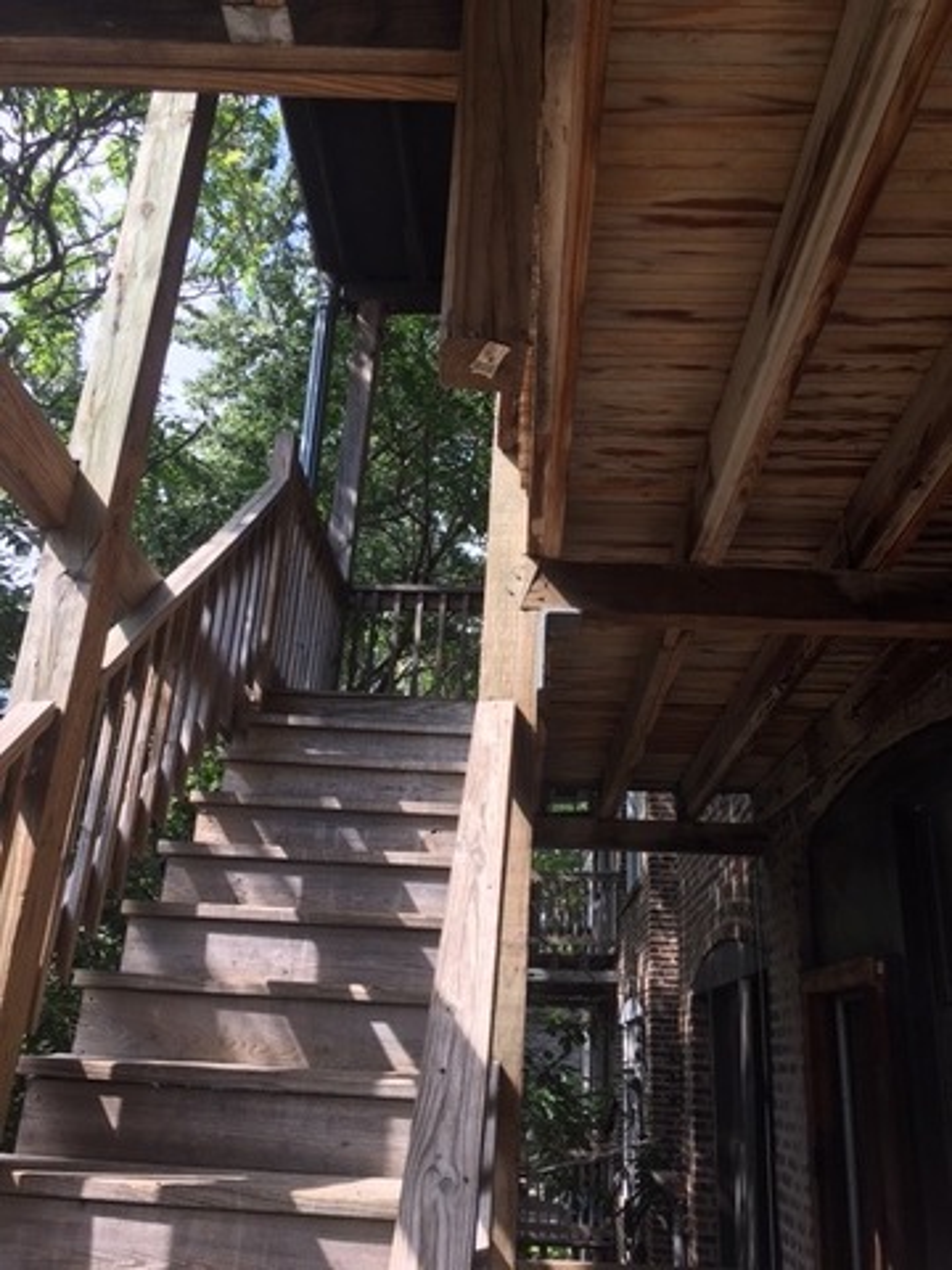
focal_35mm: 29
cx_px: 476
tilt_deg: +21.8
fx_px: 1063
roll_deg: -3.1
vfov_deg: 61.7
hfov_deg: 48.2
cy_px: 635
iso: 25
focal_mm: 4.15
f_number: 2.2
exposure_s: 1/348
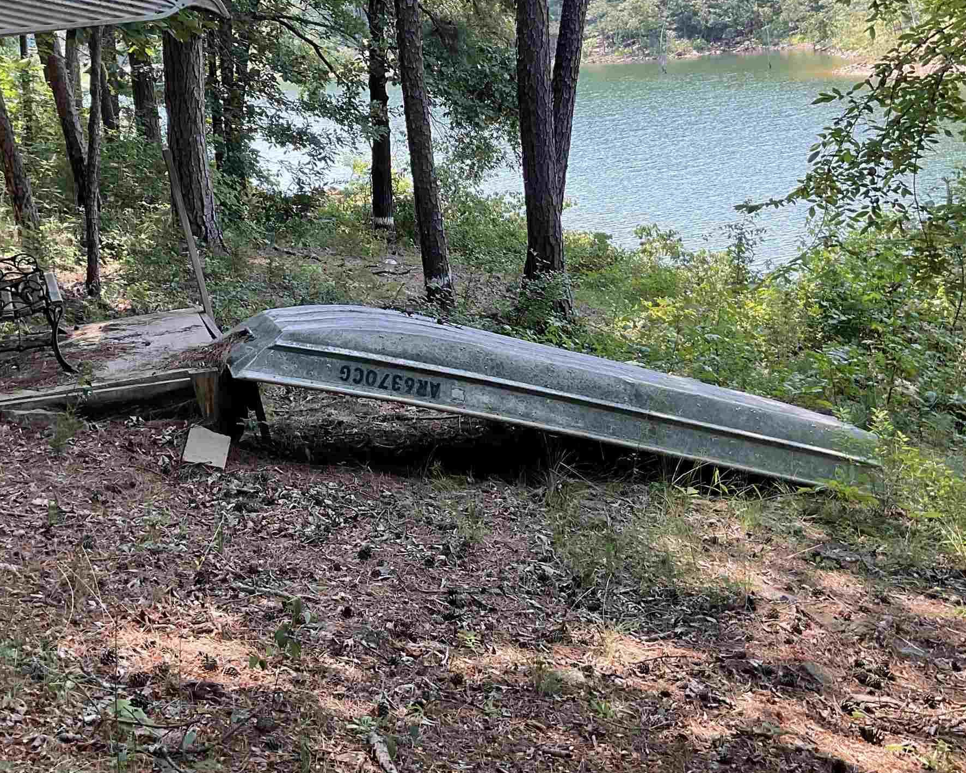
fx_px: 1401
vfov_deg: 30.6
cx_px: 466
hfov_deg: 38.0
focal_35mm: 49
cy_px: 256
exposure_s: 1/121
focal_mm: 3
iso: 16
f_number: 1.8
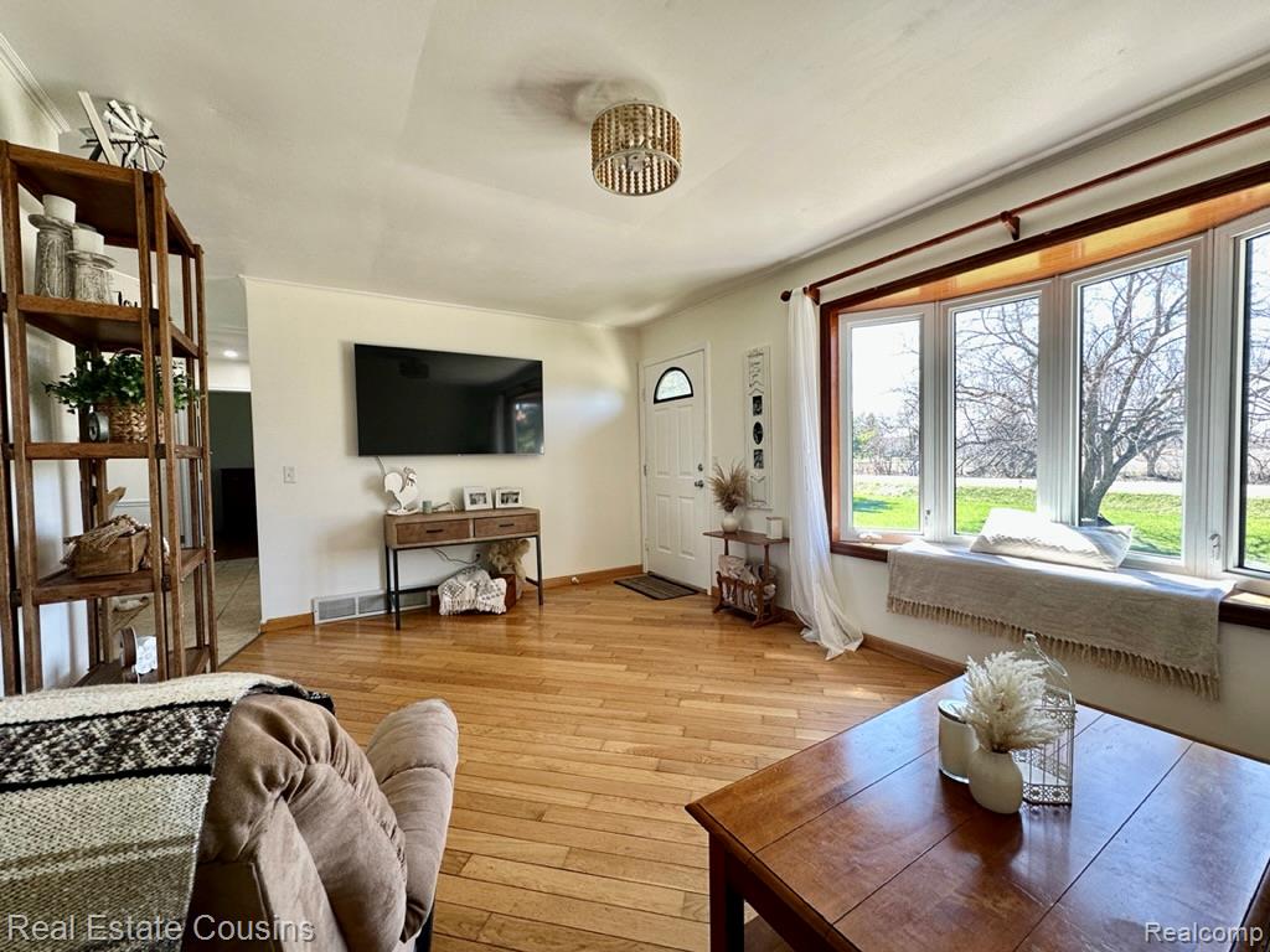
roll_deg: +0.1
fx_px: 514
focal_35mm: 14
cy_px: 476
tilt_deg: -2.1
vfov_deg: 85.7
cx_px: 635
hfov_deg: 102.1
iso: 64
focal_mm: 2.22
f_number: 2.2
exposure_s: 1/99
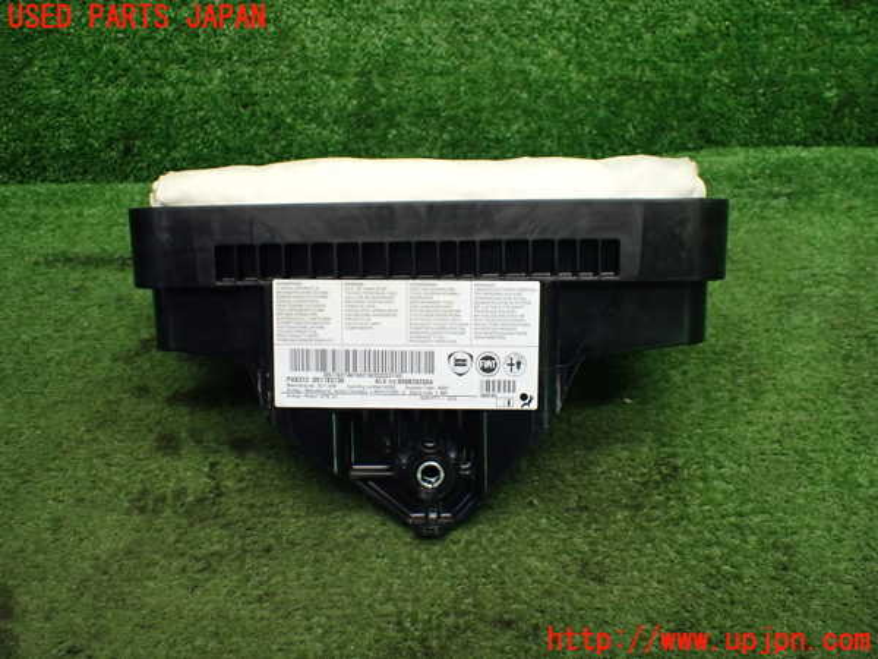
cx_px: 439
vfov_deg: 46.8
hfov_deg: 60.0
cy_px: 330
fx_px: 761
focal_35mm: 30
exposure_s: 1/125
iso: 400
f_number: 2.3
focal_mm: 5.4
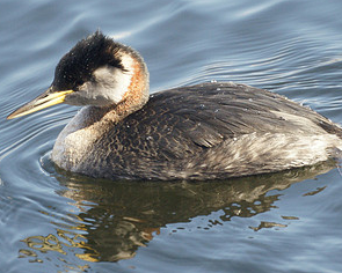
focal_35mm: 1383
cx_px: 189
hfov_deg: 1.4
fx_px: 13999
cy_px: 87
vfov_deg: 1.1
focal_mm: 500
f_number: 8
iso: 800
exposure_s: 1/640
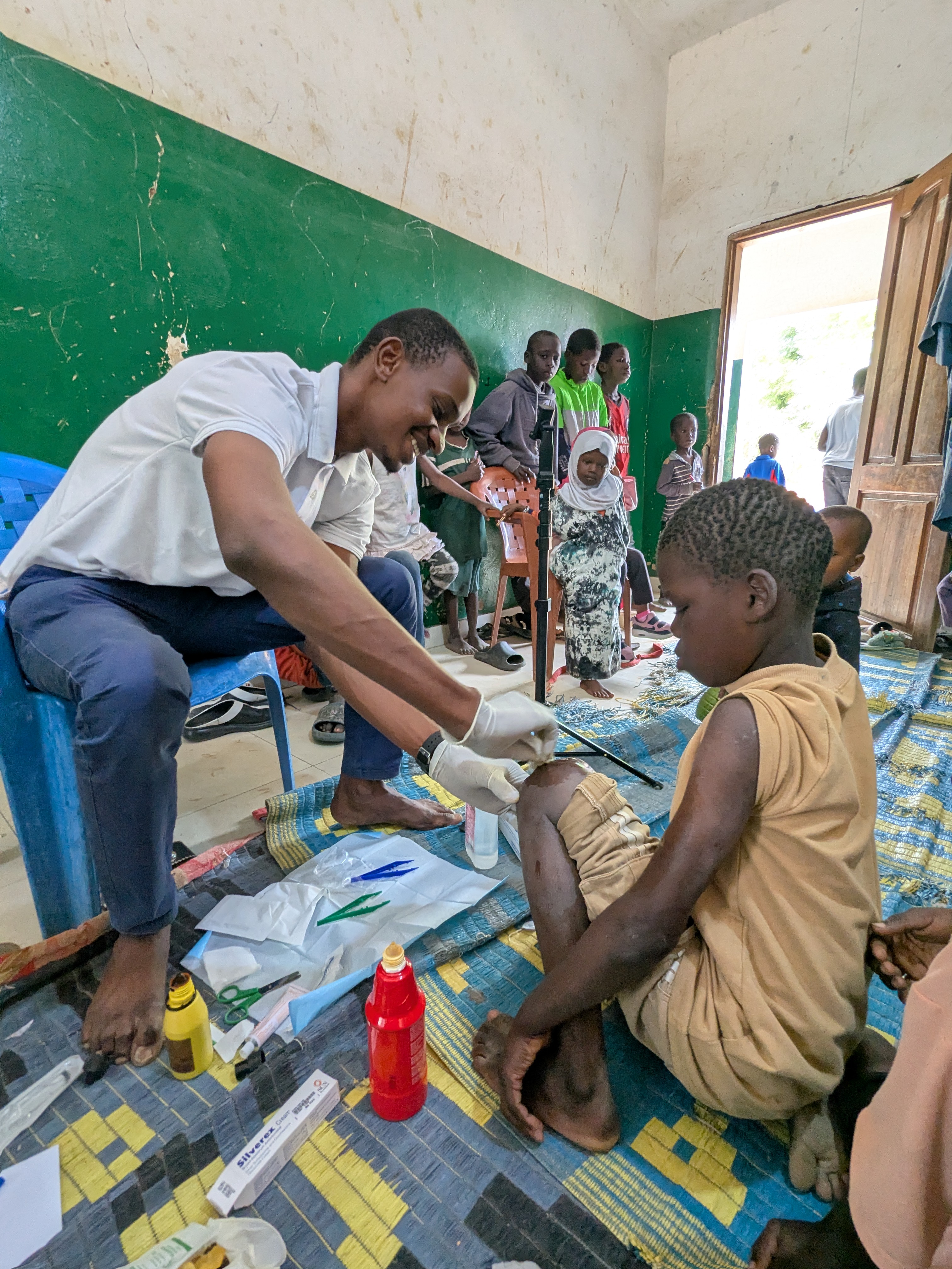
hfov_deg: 78.1
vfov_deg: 94.5
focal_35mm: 16
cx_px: 476
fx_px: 587
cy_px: 634
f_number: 2.2
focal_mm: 2.35
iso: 191
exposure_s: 1/50
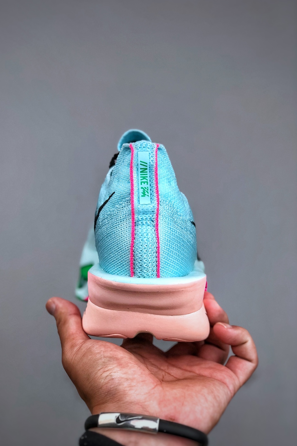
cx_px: 128
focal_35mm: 61
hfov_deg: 22.2
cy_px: 218
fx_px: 755
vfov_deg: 32.9
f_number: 2.8
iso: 32
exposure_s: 1/100
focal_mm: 6.6
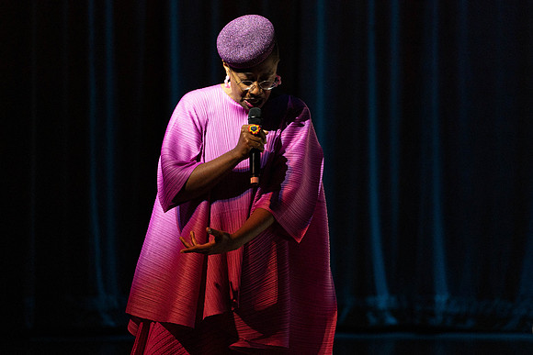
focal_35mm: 441
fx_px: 6530
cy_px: 180
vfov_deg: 3.1
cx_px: 296
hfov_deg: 4.7
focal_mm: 397
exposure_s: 1/320
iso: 3200
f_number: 7.1
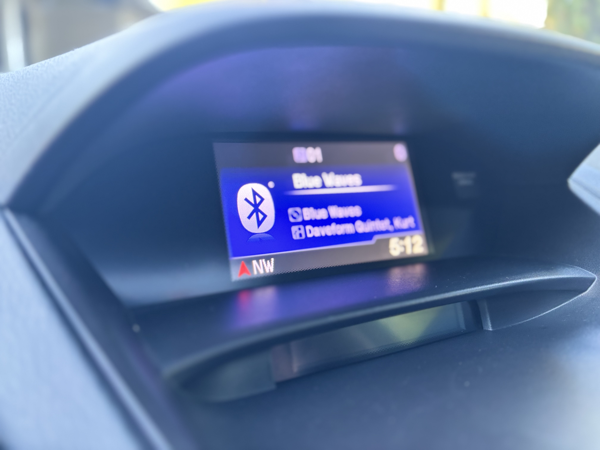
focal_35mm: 26
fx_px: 451
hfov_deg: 67.3
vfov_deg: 53.1
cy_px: 225
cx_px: 300
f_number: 1.6
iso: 200
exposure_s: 1/60
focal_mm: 5.96
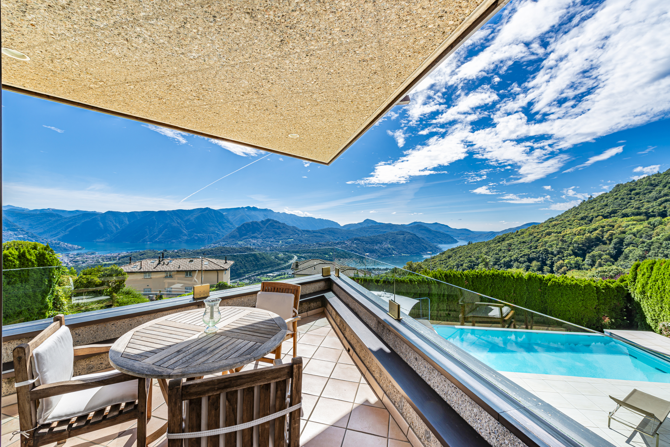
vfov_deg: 81.3
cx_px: 335
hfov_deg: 104.2
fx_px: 261
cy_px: 224
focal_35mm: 14
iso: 100
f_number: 9
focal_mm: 14
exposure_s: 1/200
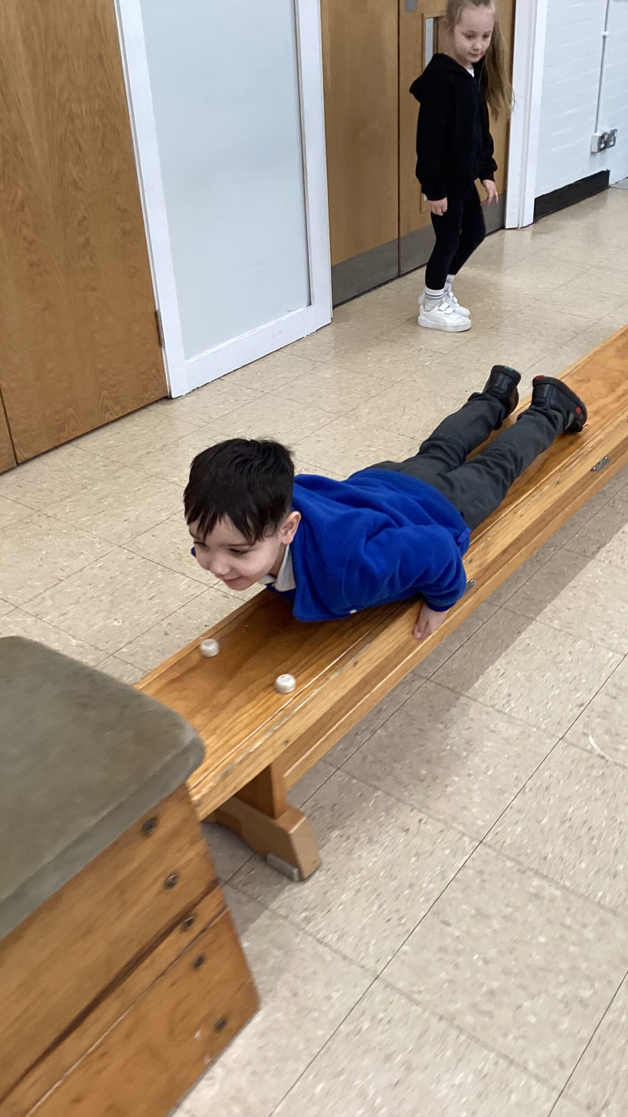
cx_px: 398
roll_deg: -1.5
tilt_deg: -26.5
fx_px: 1007
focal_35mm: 34
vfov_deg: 58.0
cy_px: 557
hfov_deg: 34.4
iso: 100
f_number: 2.4
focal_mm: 3.3
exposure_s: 1/50
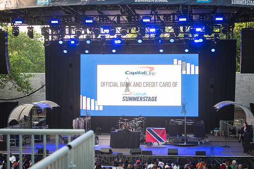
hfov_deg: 25.4
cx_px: 127
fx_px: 565
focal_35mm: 80
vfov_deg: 17.1
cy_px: 84
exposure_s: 1/320
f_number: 4.5
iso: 1000
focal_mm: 80
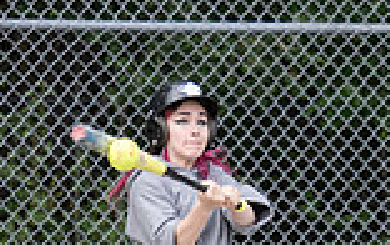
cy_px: 409
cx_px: 286
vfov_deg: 2.2
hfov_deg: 3.5
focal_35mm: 599
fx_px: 6376
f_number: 2.8
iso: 400
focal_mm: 75
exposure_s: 1/1600
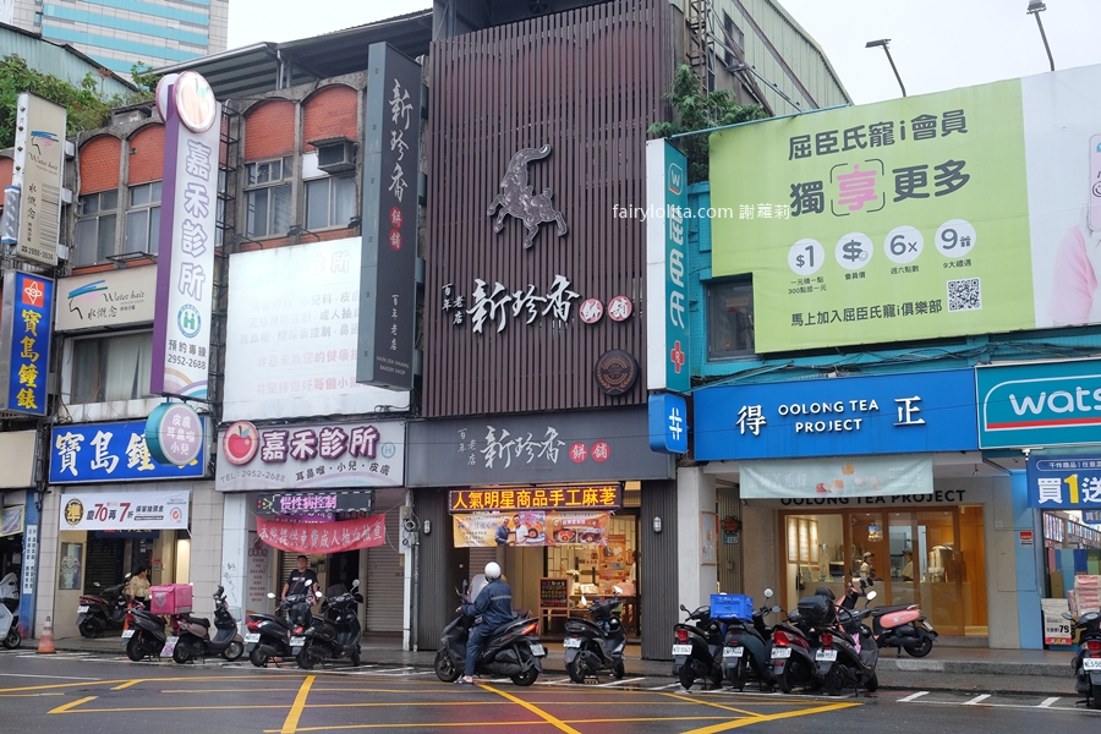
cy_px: 367
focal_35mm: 35
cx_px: 550
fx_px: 1070
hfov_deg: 54.4
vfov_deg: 37.9
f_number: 5.6
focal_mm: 23
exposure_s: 1/60
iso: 800
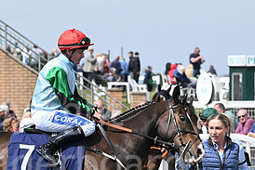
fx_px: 2324
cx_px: 65
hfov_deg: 6.3
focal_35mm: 328
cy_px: 171
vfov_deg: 4.2
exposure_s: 1/1600
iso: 400
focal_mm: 155
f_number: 6.3
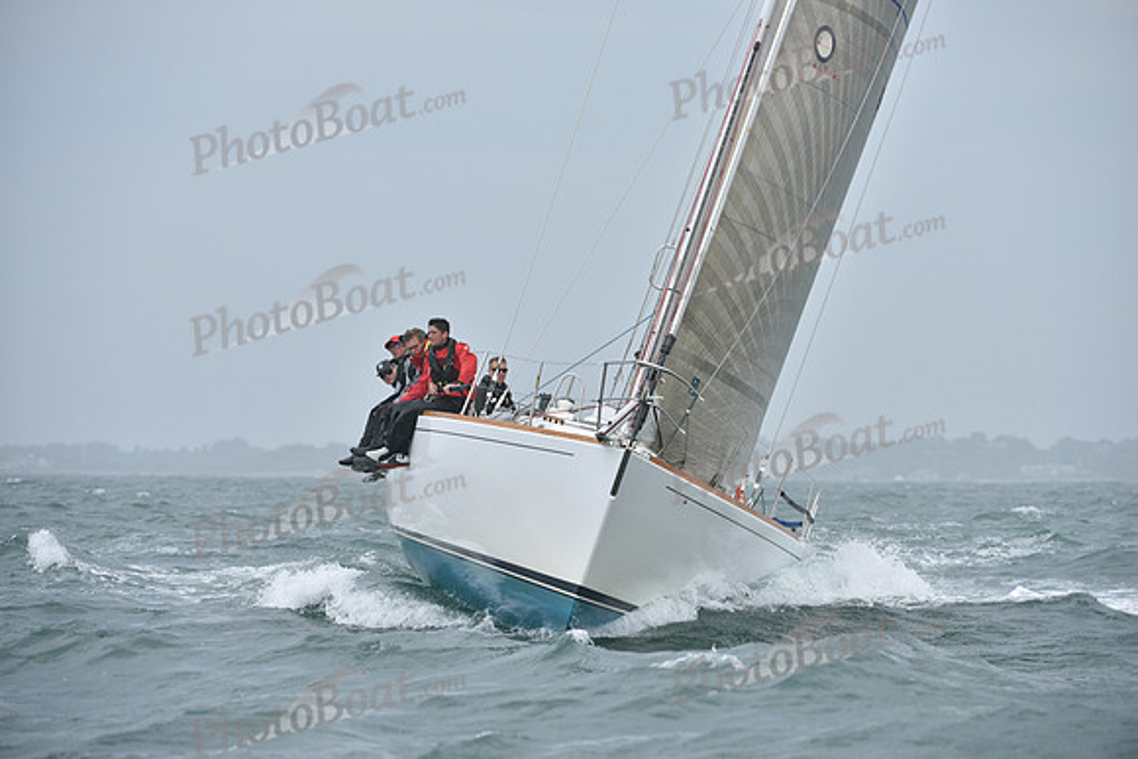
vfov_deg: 5.7
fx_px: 7588
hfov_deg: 8.6
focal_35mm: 240
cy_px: 380
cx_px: 569
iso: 320
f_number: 6.3
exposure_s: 1/1000
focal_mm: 240
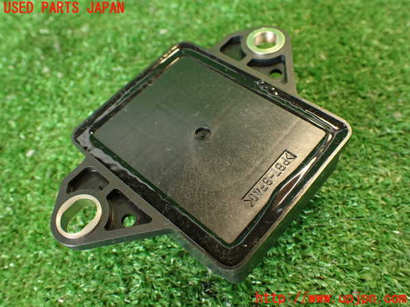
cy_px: 154
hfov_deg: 56.8
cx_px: 205
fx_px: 379
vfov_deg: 44.2
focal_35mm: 32
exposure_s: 1/30
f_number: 2.4
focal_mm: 5.79
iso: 250
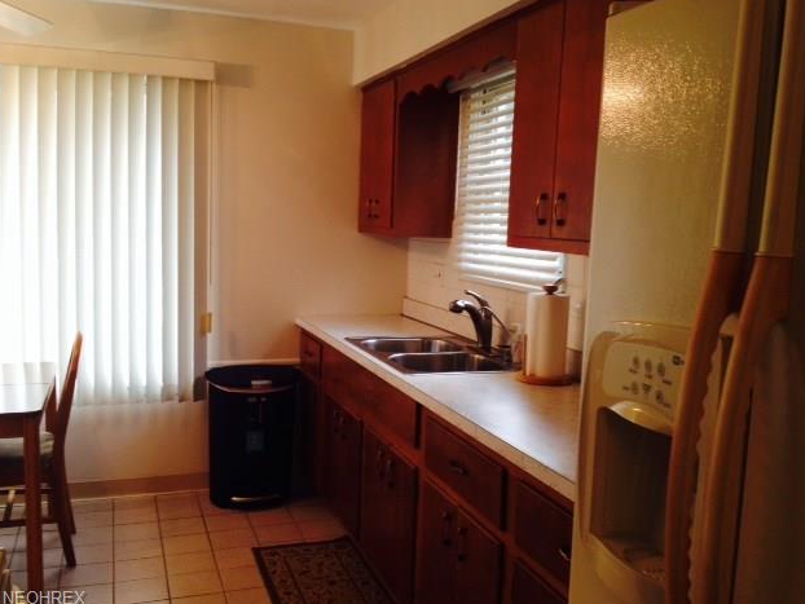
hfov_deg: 51.3
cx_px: 396
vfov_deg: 39.7
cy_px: 300
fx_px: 838
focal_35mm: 36
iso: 50
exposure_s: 1/30
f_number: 2.4
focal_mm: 4.28
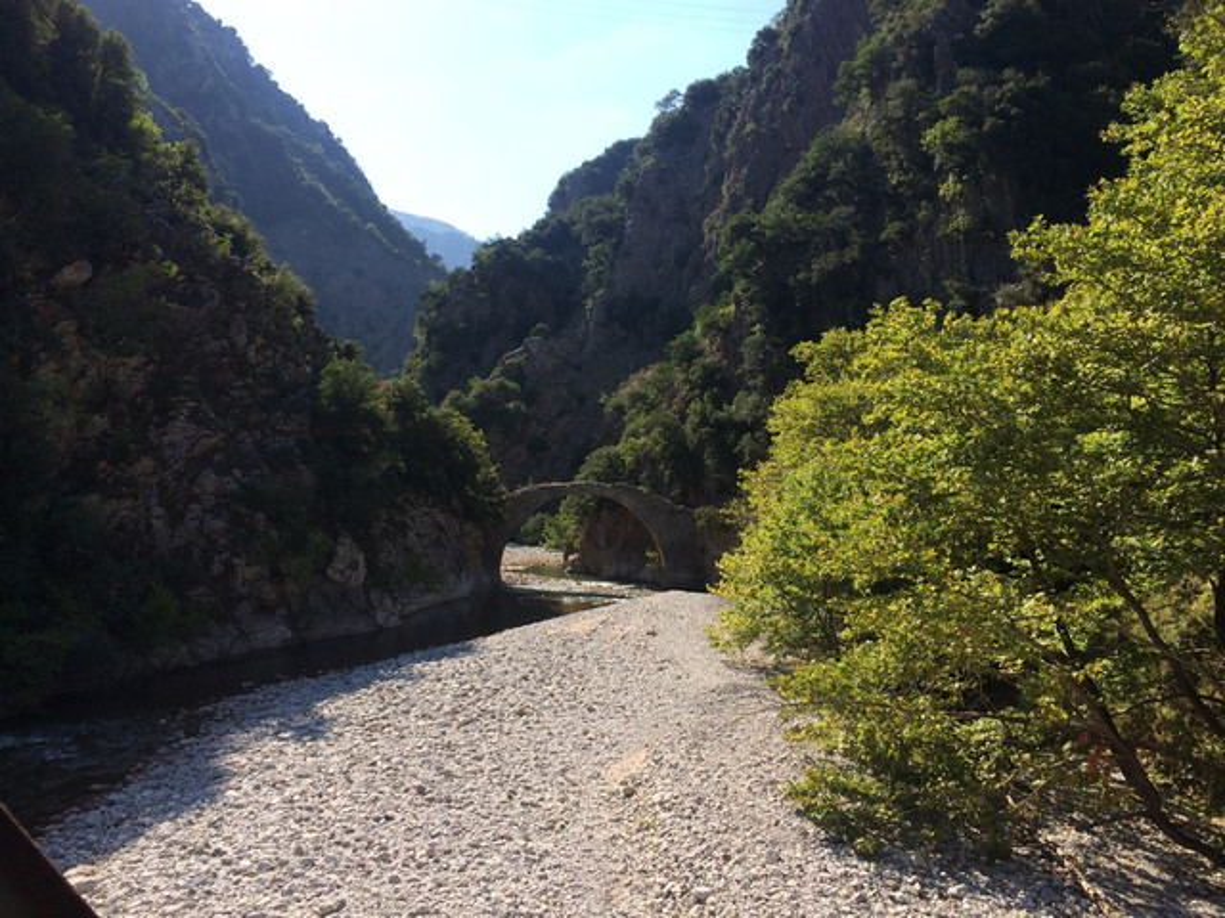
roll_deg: +0.9
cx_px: 612
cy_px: 459
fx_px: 1026
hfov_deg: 61.7
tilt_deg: +0.9
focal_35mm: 29
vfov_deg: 48.2
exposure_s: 1/1466
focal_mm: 4.15
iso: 32
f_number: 2.2
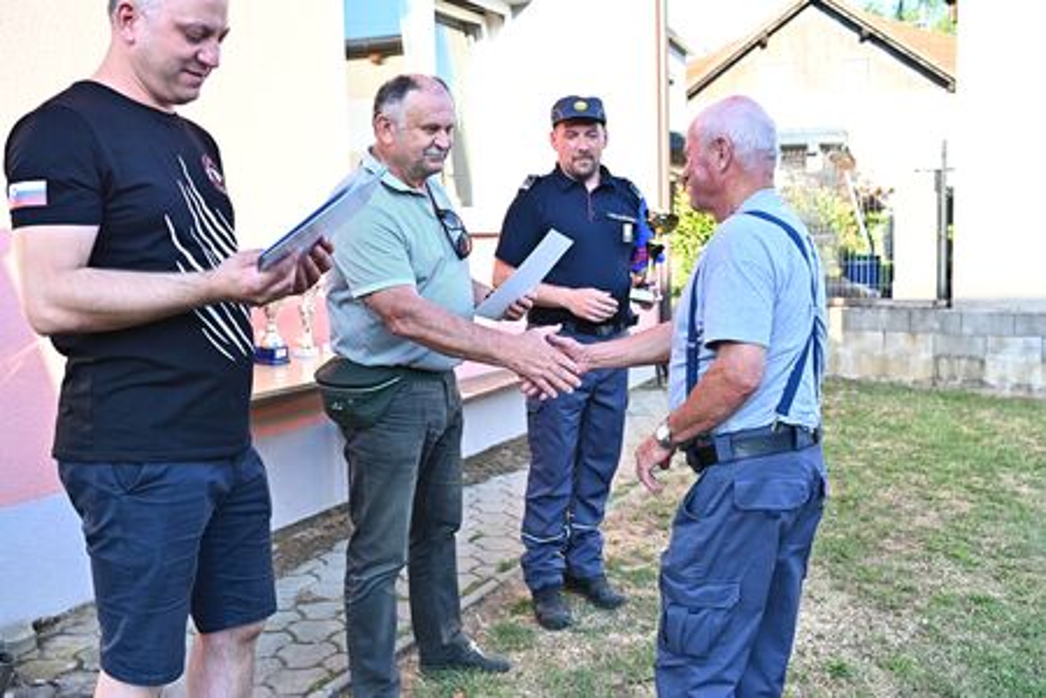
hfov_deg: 54.4
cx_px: 523
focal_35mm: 35
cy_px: 349
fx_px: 1017
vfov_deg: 37.9
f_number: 4
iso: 1600
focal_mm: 35
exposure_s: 1/2500
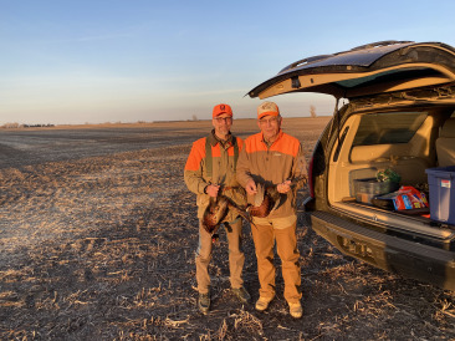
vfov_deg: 53.0
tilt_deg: -8.7
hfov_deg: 67.3
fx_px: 342
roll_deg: +2.0
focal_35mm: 26
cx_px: 228
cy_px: 170
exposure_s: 1/460
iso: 32
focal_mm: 4.25
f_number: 1.8
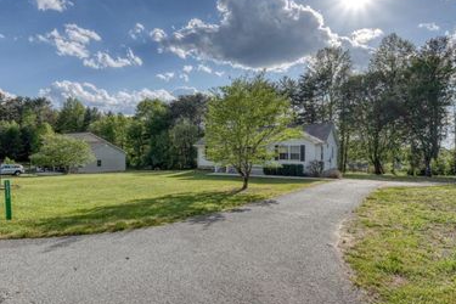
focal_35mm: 20
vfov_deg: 61.9
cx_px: 206
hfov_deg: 83.7
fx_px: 253
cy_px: 153
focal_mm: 10
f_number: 9
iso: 100
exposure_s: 1/40
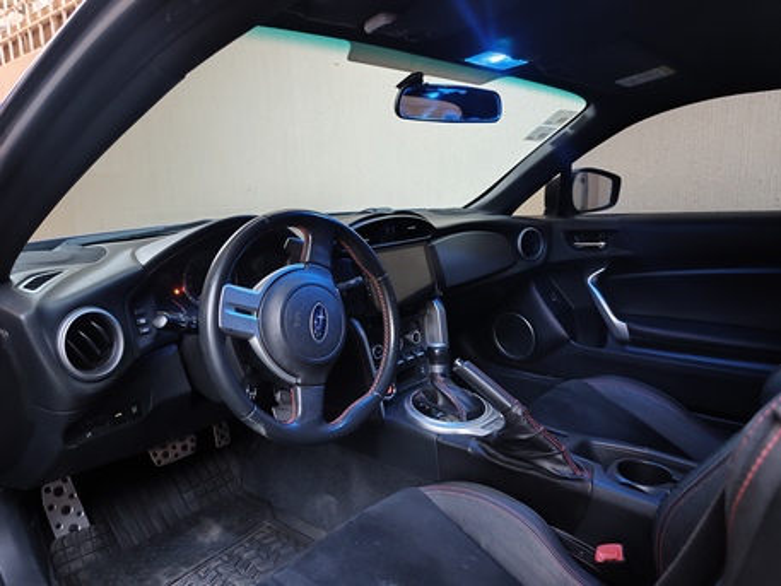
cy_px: 293
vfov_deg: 58.9
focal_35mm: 23
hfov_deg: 73.9
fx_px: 519
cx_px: 390
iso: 2500
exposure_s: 1/25
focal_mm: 6.19
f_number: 1.65
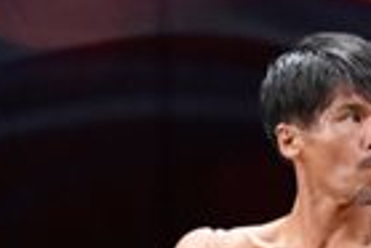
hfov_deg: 1.6
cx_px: 442
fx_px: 12916
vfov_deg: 1.1
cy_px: 597
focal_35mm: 1252
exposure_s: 1/400
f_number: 5.6
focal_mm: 150
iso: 4000
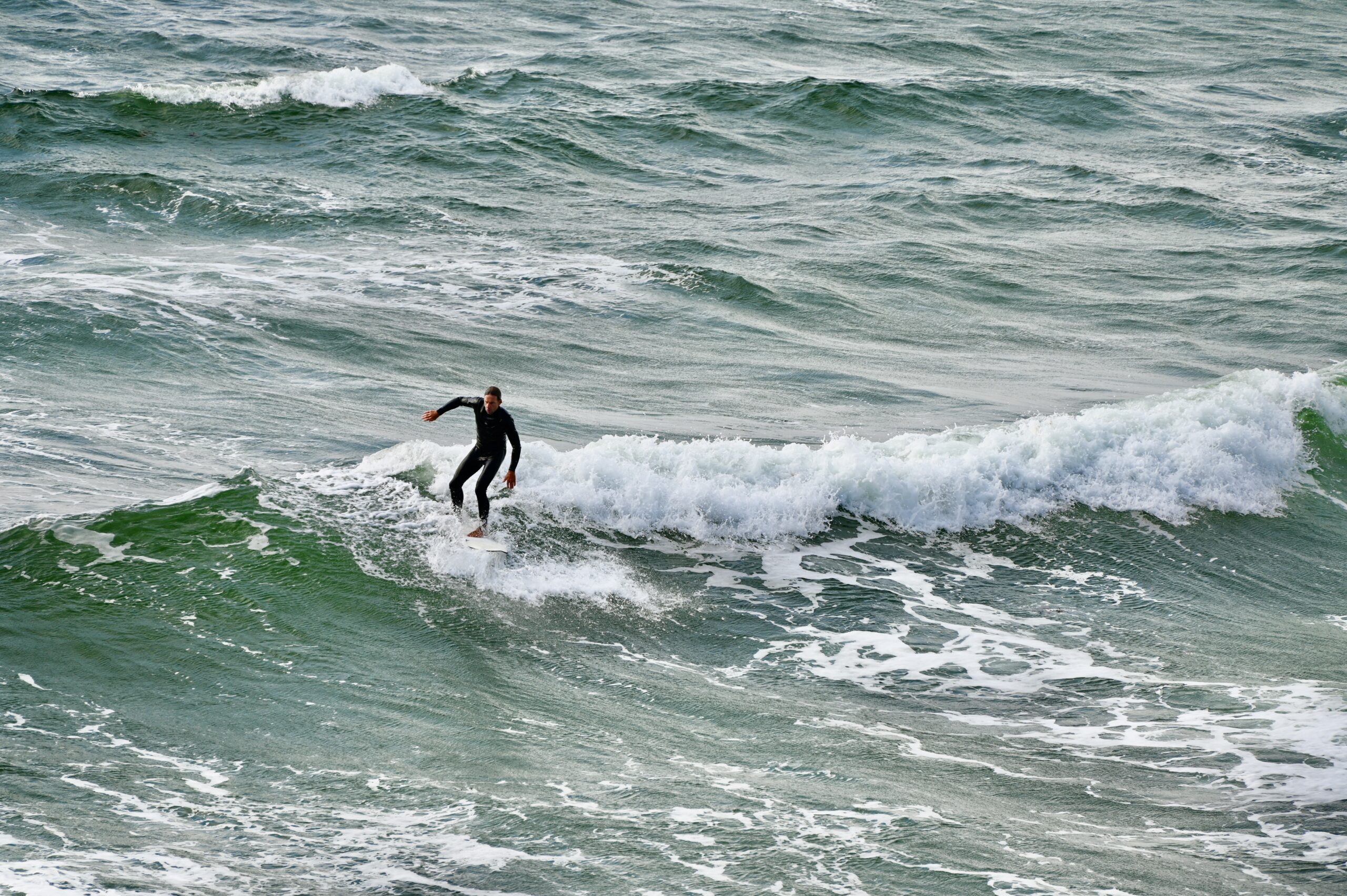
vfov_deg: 6.9
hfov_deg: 10.3
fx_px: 7478
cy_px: 448
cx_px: 674
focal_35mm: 200
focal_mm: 200
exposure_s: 1/500
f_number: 6.3
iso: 110
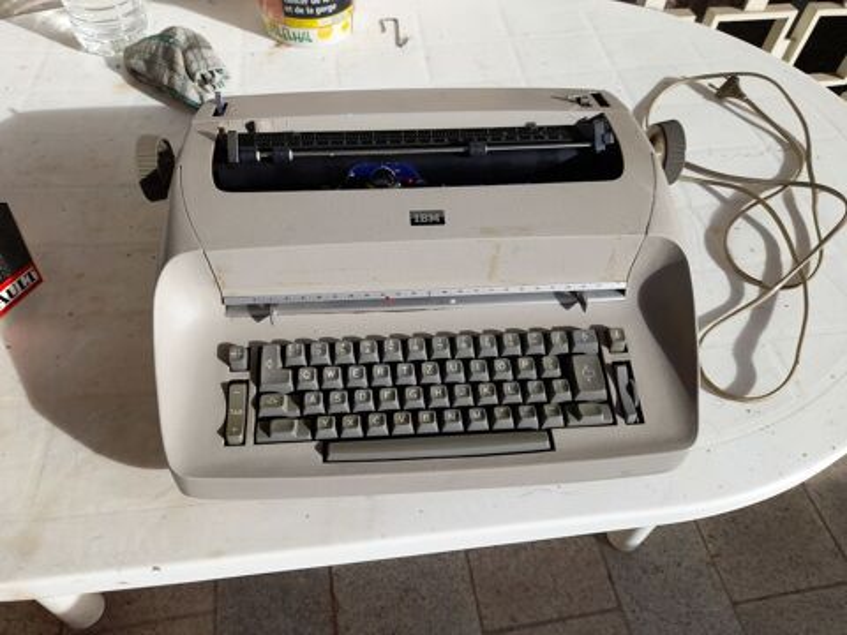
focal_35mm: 25
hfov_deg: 69.4
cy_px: 318
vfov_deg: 54.9
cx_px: 424
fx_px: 612
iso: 20
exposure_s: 1/531
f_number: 2
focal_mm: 4.6
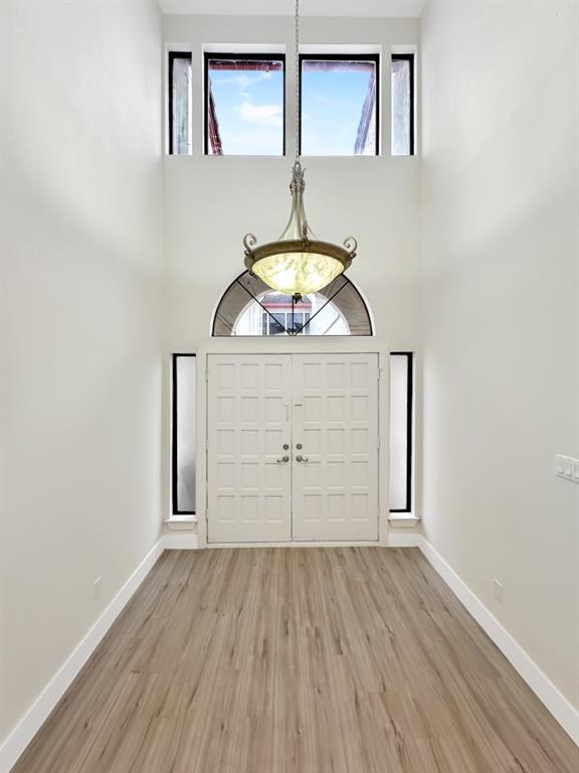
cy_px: 386
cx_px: 290
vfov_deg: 102.1
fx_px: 312
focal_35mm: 14
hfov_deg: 85.7
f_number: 2.2
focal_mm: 2.22
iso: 80
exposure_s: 1/120
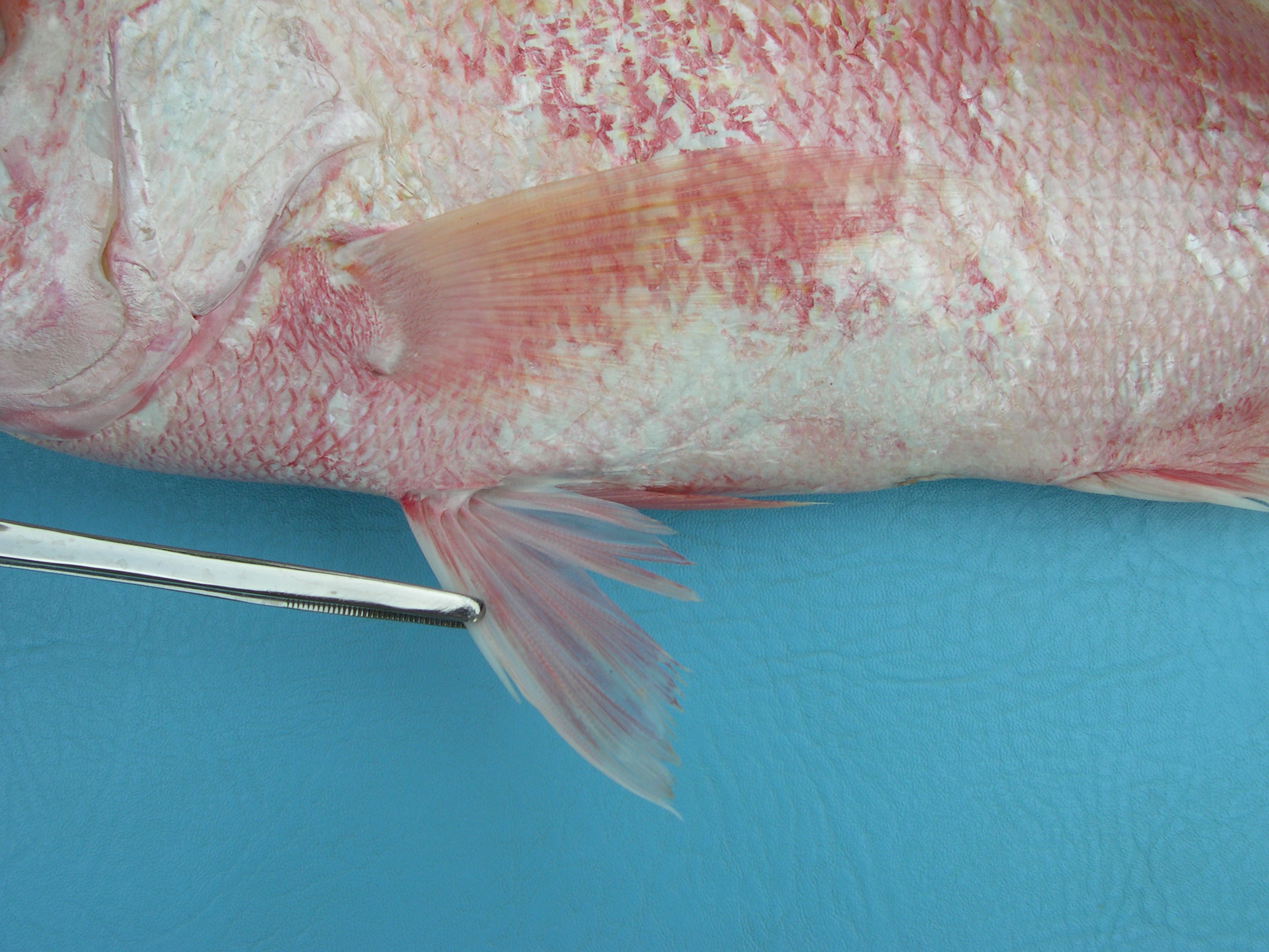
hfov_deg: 49.0
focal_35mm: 38
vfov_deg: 37.7
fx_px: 1393
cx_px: 634
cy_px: 476
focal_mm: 8
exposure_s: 1/121
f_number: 7.6
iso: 100
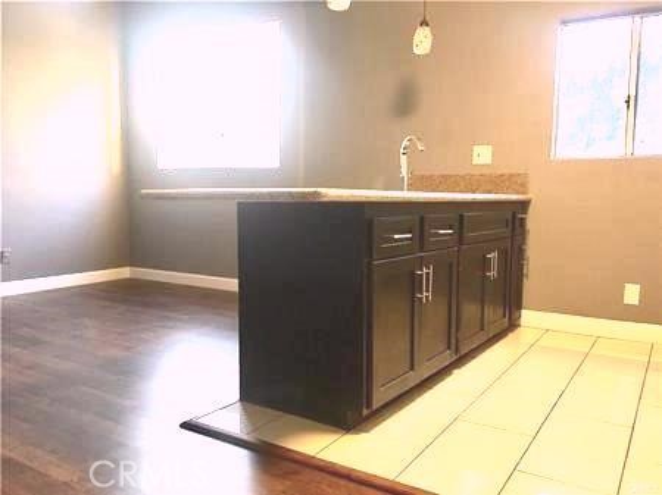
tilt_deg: -5.2
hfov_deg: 61.7
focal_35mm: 29
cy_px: 248
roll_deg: -1.0
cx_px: 331
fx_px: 554
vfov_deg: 48.2
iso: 100
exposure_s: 1/30
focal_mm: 4.15
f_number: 2.2
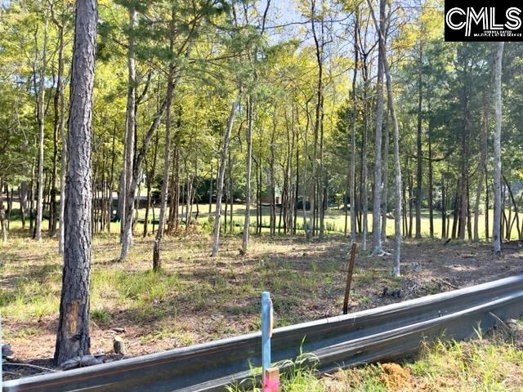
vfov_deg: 53.1
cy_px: 196
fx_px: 393
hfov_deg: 67.3
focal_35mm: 26
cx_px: 262
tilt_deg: +0.1
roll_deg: -1.4
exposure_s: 1/729
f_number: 1.6
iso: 32
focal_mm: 4.2
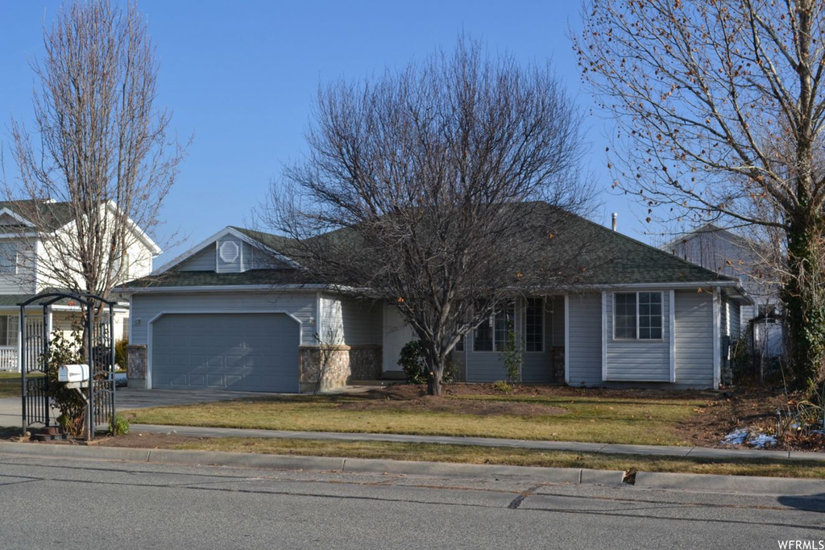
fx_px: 962
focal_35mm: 42
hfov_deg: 46.4
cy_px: 275
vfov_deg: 31.9
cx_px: 412
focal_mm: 28
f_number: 8
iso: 100
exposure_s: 1/250
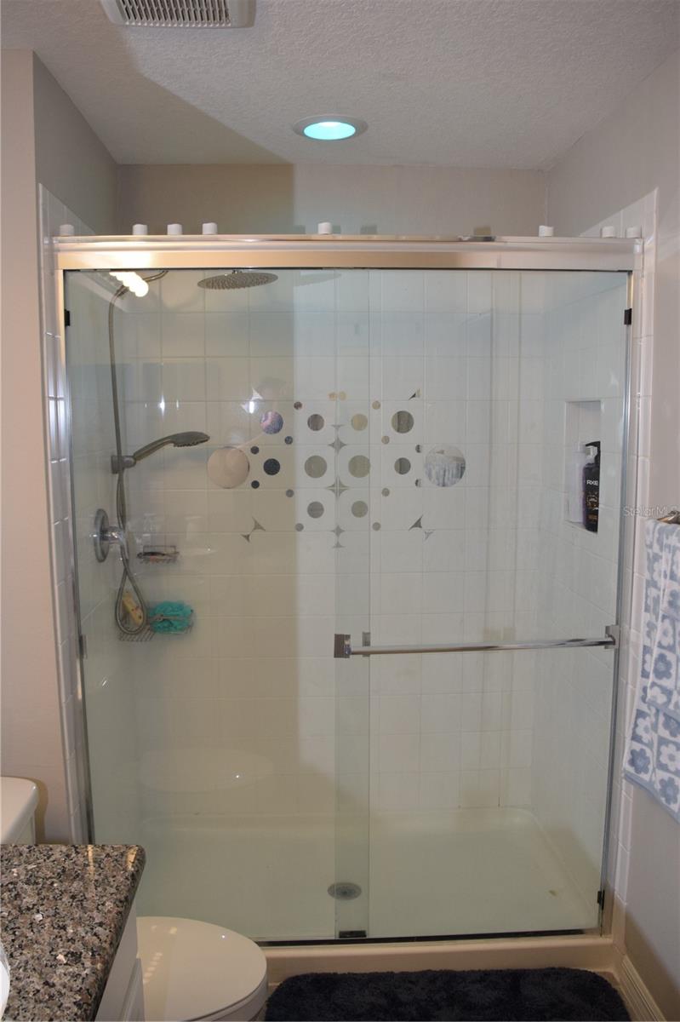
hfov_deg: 47.9
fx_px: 766
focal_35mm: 27
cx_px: 340
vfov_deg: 67.4
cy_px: 511
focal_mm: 18
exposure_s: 1/100
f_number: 5
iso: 800
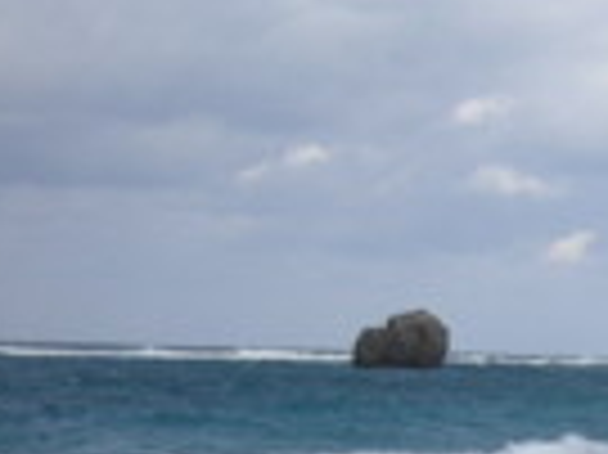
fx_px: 2053
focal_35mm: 117
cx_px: 842
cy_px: 391
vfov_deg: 12.6
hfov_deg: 15.8
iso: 64
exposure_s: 1/235
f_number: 5.7
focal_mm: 5.7
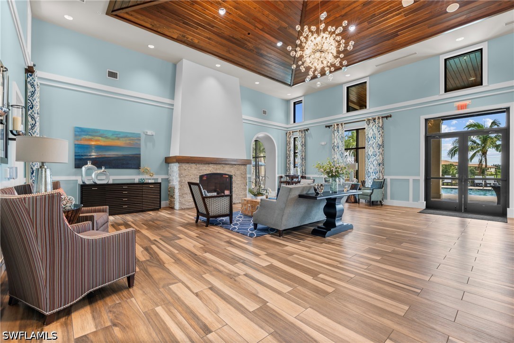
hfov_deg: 96.7
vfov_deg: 73.7
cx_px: 257
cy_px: 172
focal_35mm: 16
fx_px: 228
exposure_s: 1/3
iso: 100
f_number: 9
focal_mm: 16
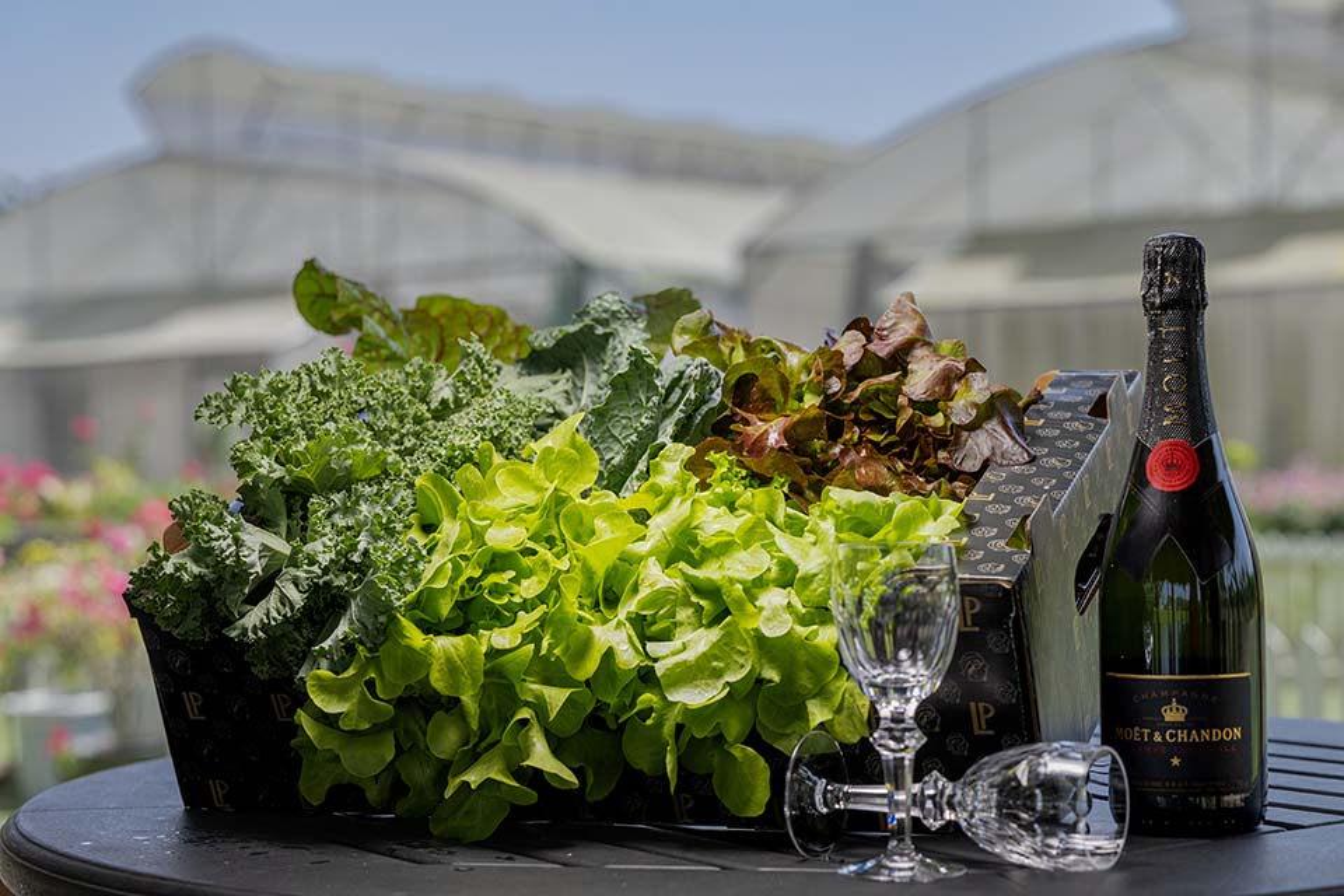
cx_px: 672
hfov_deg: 28.8
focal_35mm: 70
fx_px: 2613
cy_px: 448
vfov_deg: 19.5
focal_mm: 70
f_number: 4.5
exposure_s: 1/320
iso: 100
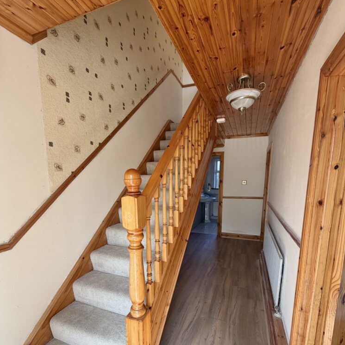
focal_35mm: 17
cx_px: 174
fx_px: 192
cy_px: 212
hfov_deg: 84.0
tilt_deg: -10.6
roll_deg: -0.6
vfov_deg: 82.7
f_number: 2.2
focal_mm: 2.22
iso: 64
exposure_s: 1/121
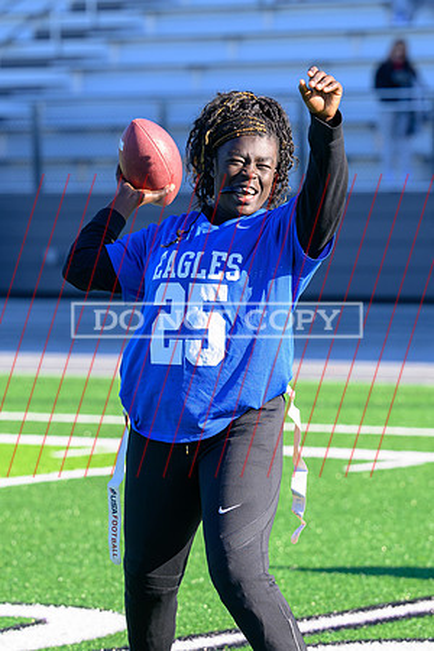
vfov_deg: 9.5
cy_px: 281
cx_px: 186
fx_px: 3906
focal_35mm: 216
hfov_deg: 6.4
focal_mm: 125
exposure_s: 1/1250
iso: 400
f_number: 3.5
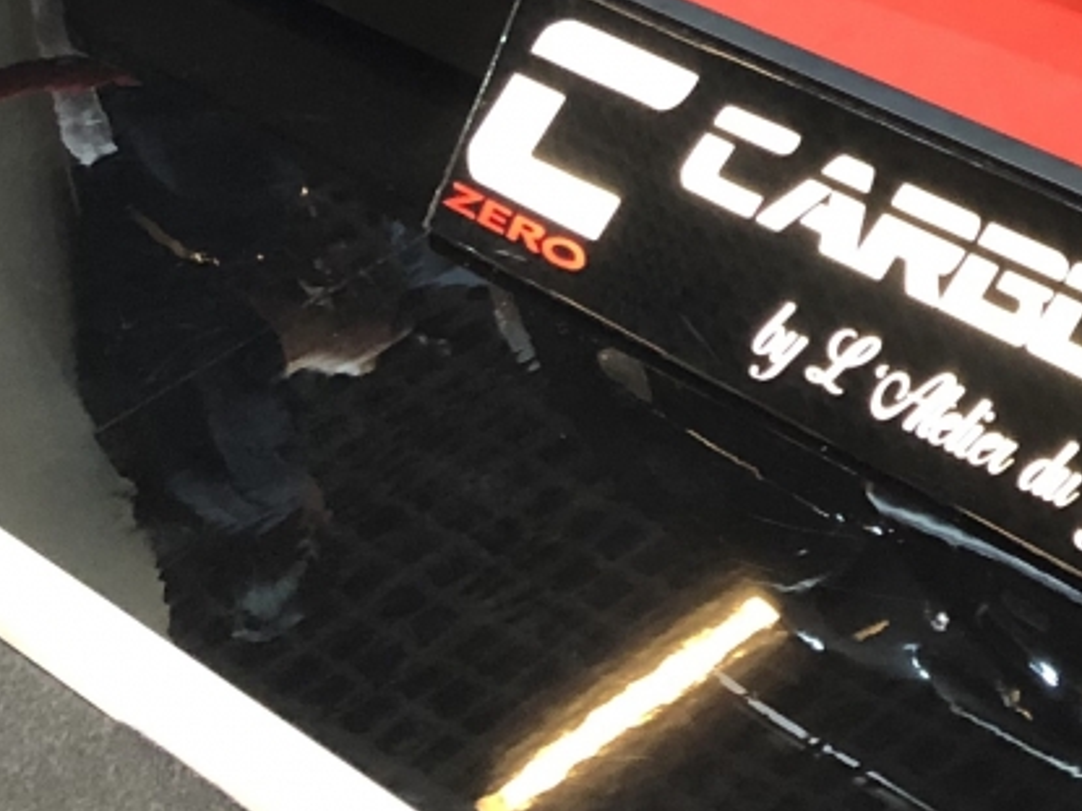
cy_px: -608
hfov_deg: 17.1
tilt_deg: -20.5
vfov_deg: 12.6
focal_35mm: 108
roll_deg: +5.0
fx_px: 3375
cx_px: 1413
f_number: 1.8
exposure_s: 1/17
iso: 80
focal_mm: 3.99
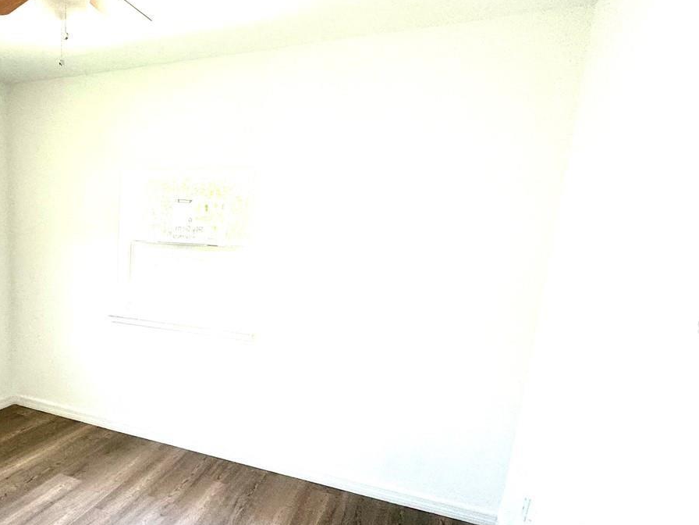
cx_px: 148
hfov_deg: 63.9
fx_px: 505
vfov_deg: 54.3
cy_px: 327
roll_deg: -2.2
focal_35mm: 25
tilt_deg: -11.0
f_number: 2.2
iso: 100
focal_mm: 2.22
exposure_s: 1/120
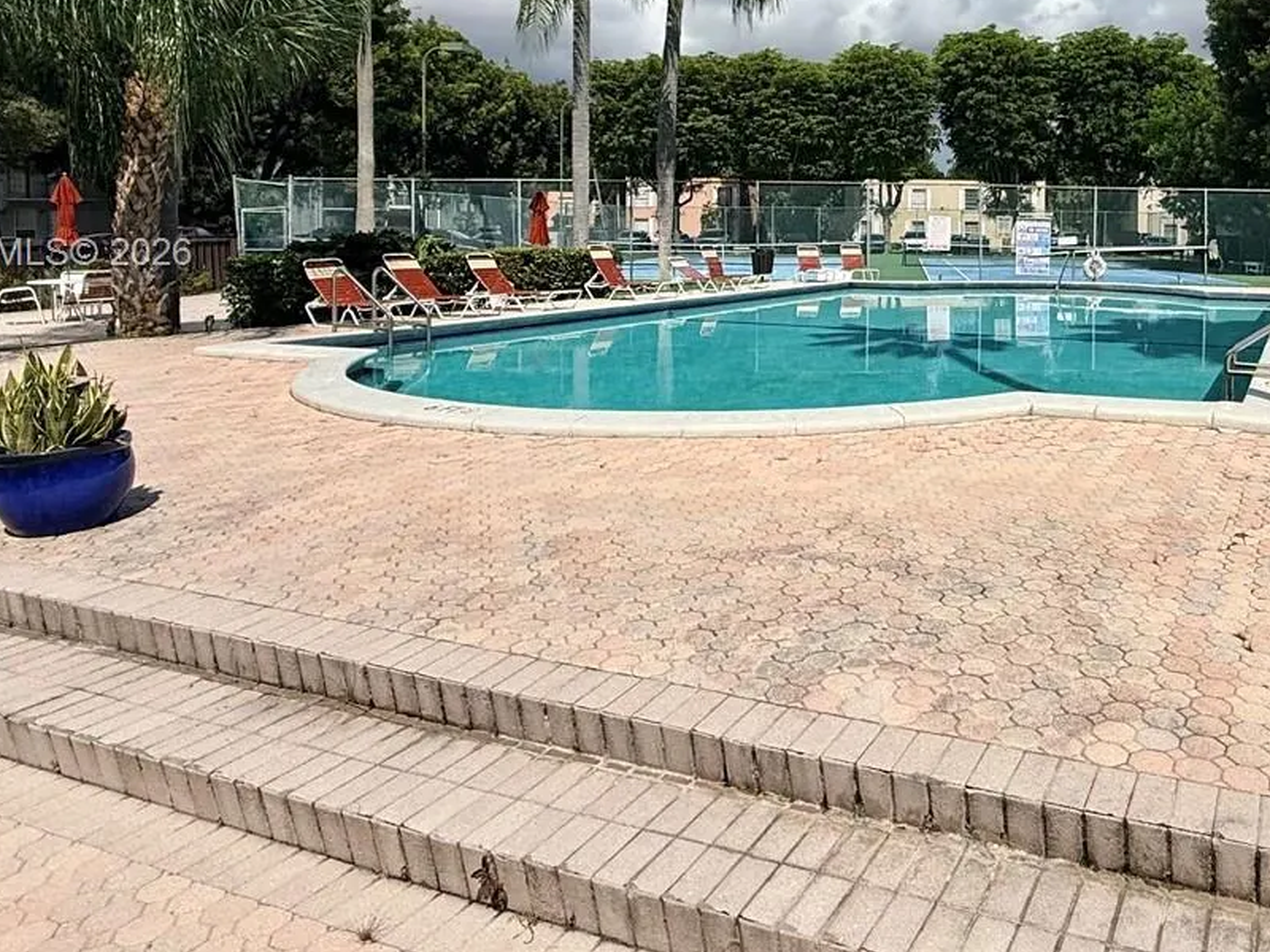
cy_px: 255
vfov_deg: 48.1
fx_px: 1027
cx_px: 968
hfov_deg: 59.7
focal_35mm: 28
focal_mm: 2.22
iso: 40
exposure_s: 1/6173
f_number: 2.2
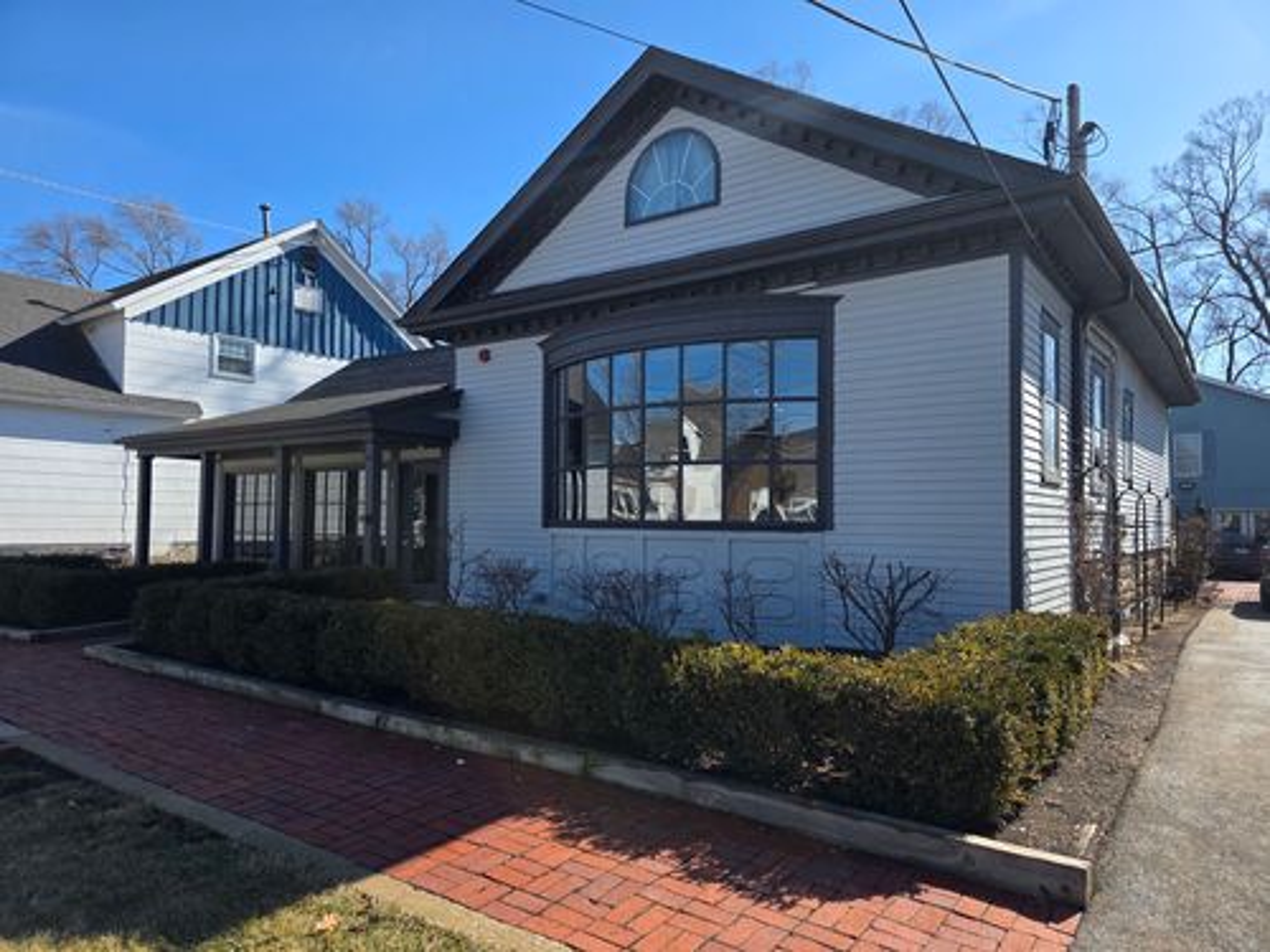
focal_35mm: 23
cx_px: 635
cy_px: 476
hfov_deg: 73.9
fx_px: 844
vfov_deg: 58.9
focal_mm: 6.3
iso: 80
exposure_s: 1/3059
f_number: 1.7
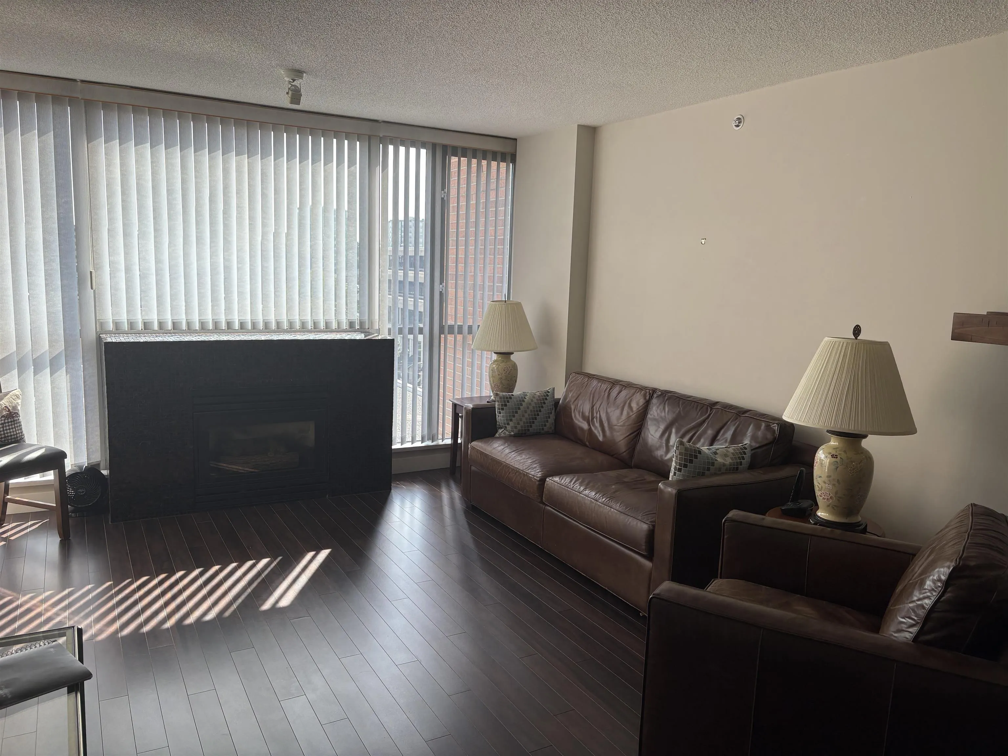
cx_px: 504
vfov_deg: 53.1
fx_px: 757
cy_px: 378
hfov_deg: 67.3
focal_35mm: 26
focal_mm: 5.96
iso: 40
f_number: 1.6
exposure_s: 1/244
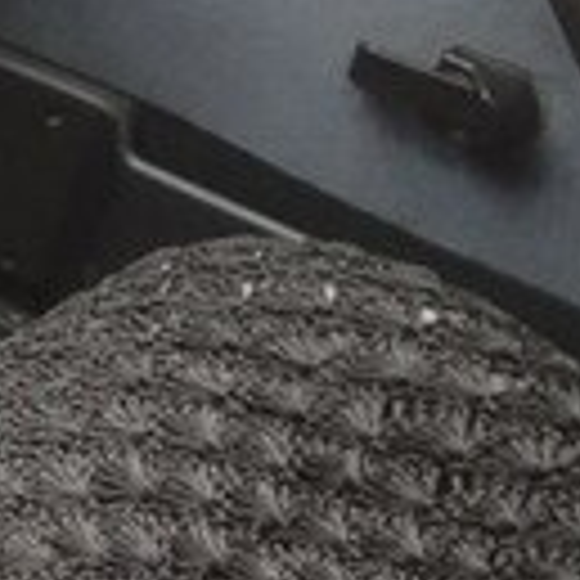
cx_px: -859
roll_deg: -5.9
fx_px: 2825
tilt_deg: -27.8
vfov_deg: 11.7
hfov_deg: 10.1
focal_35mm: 149
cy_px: 128
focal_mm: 4.12
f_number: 2.4
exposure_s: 1/30
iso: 50
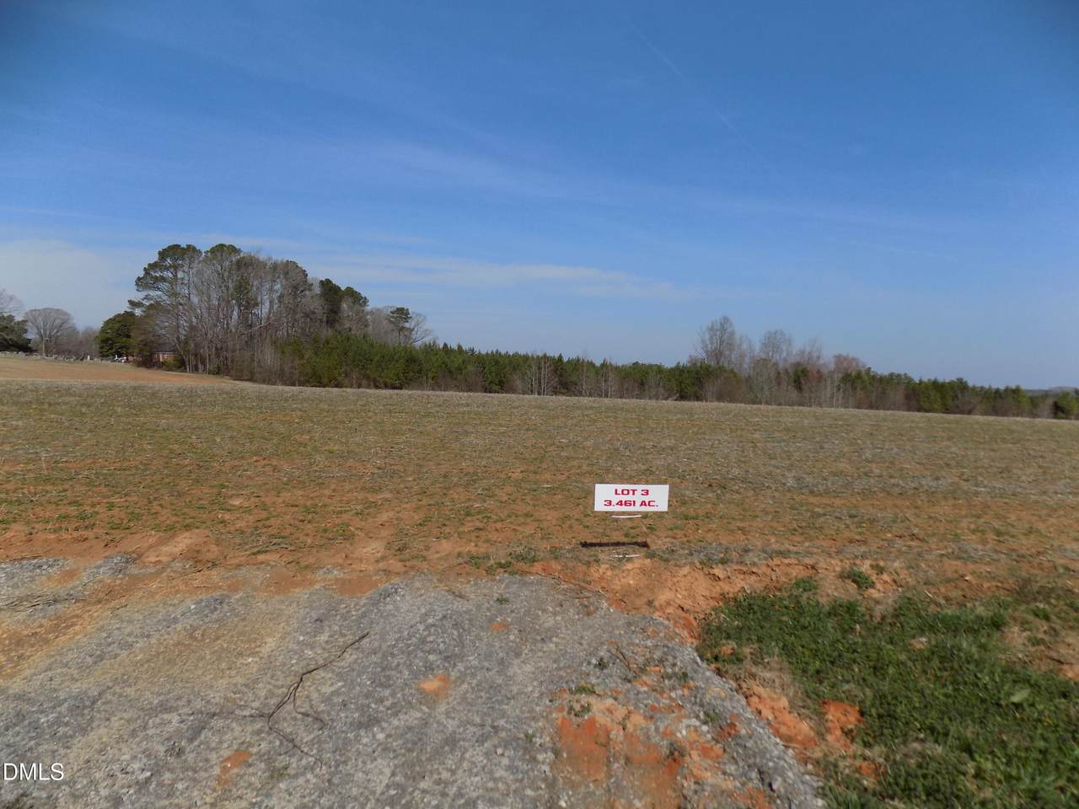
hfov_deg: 73.9
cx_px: 540
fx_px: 717
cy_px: 404
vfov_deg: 58.9
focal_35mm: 23
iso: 80
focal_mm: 4
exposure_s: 1/200
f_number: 9.9
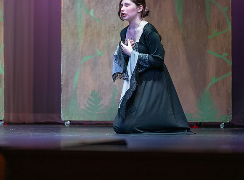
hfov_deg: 13.7
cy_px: 81
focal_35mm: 145
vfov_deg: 10.1
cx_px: 118
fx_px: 1018
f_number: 2.8
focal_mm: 120
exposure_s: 1/320
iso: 500
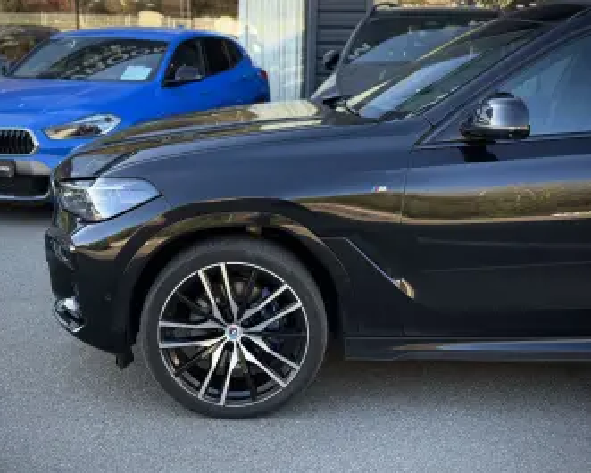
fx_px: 892
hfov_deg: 36.6
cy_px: 237
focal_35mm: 51
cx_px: 271
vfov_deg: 29.7
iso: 64
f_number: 1.78
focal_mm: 6.76
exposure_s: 1/179
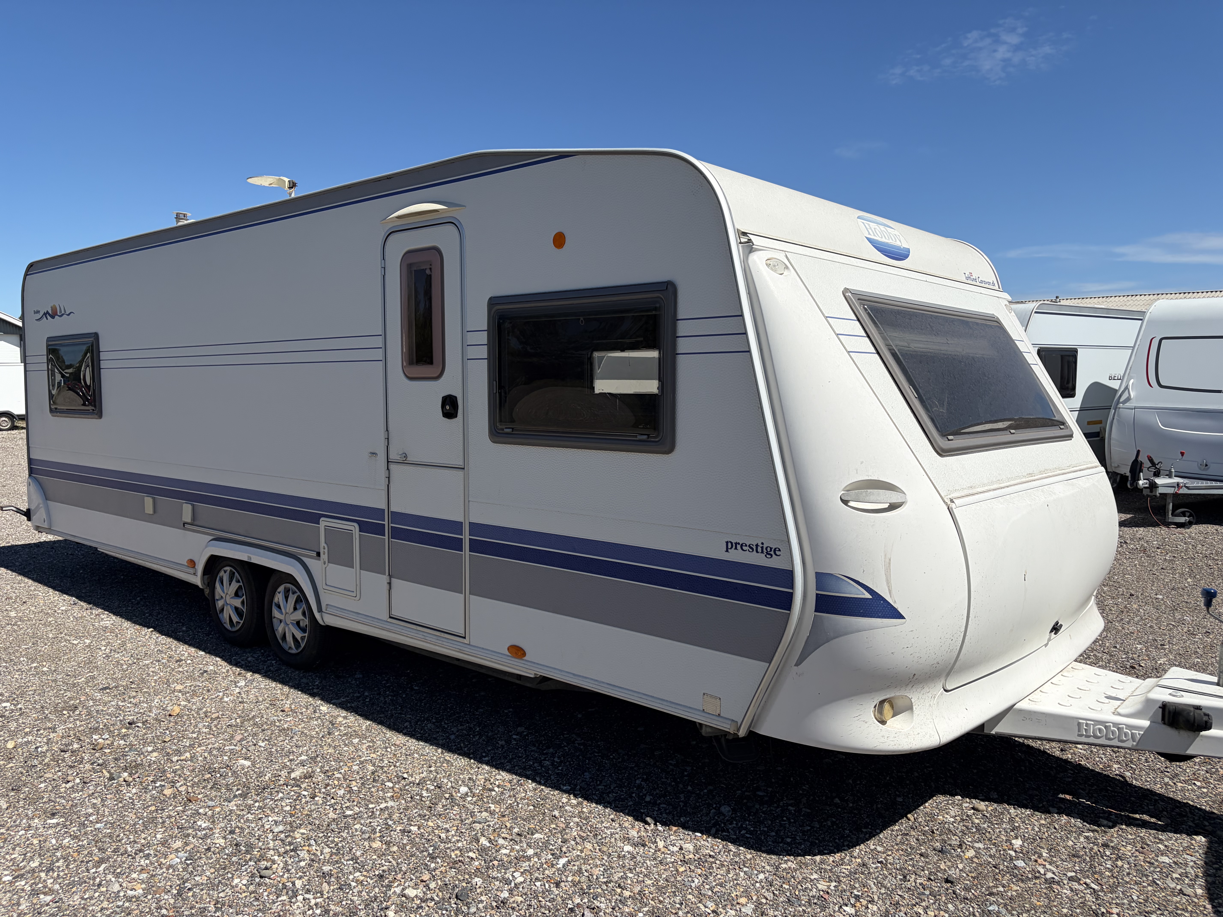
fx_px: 919
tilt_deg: -4.7
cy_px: 458
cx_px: 612
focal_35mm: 26
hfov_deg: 67.3
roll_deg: +0.5
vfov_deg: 53.1
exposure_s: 1/6993
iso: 64
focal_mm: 5.96
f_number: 1.6
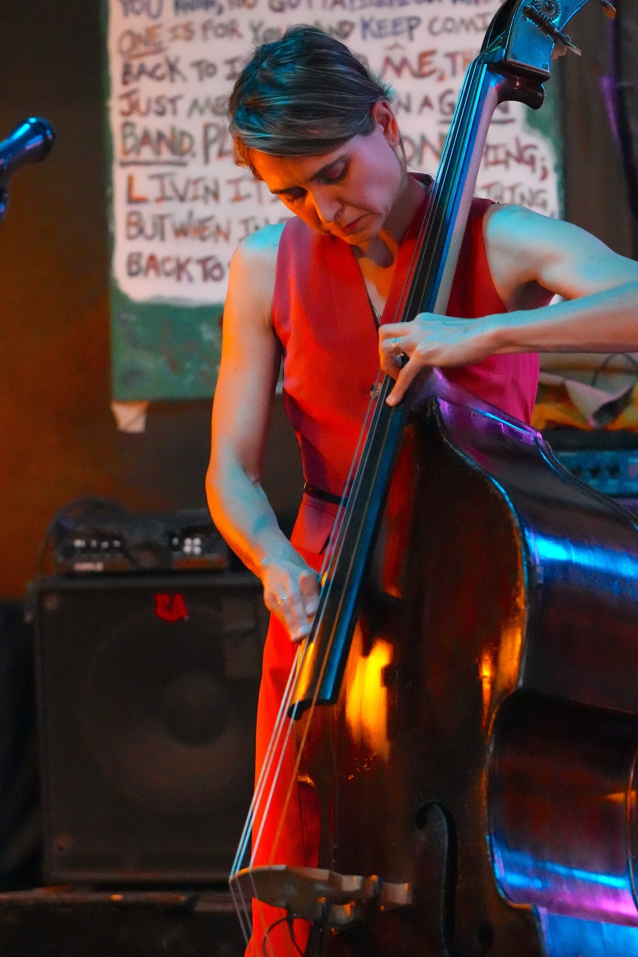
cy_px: 533
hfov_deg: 7.6
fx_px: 4814
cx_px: 374
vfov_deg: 11.4
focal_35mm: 181
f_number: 2.8
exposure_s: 1/100
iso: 12800
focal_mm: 135
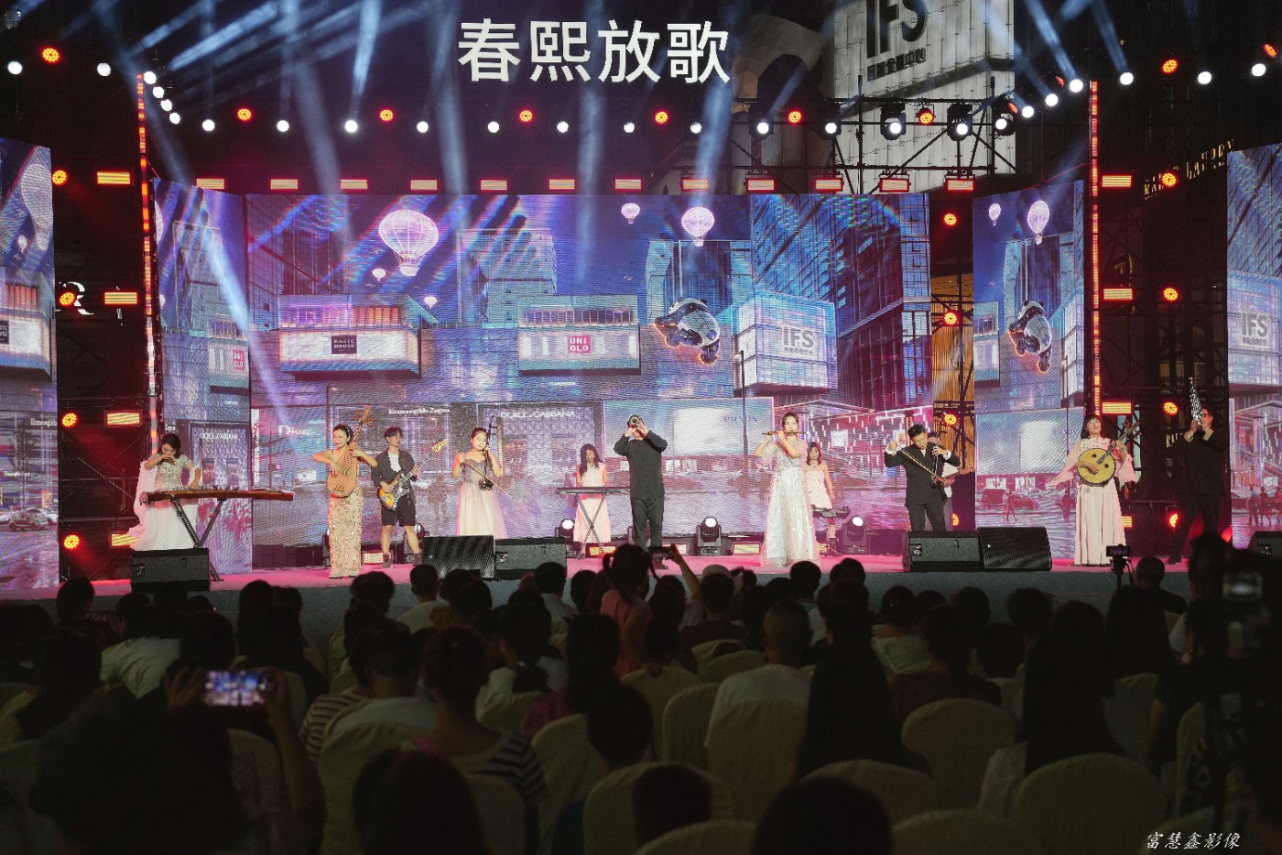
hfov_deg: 30.1
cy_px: 428
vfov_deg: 20.3
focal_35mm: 67
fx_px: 2385
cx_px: 641
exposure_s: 1/125
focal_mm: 67
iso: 160
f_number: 4.5
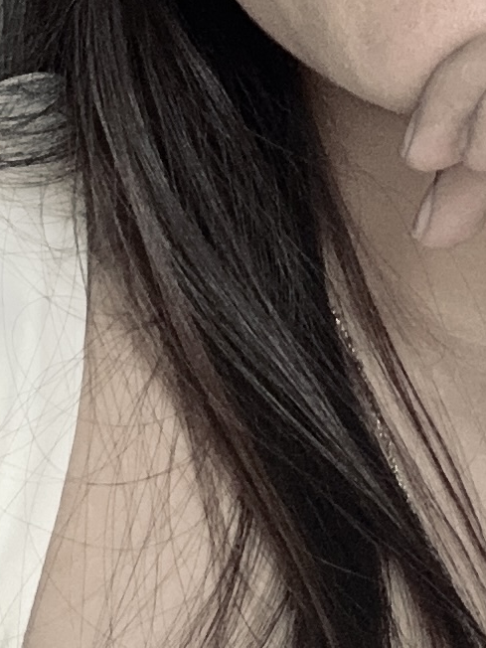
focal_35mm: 142
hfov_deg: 10.4
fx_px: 2658
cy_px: -203
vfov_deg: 13.4
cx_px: 321
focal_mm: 2.69
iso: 80
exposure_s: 1/69
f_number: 1.9
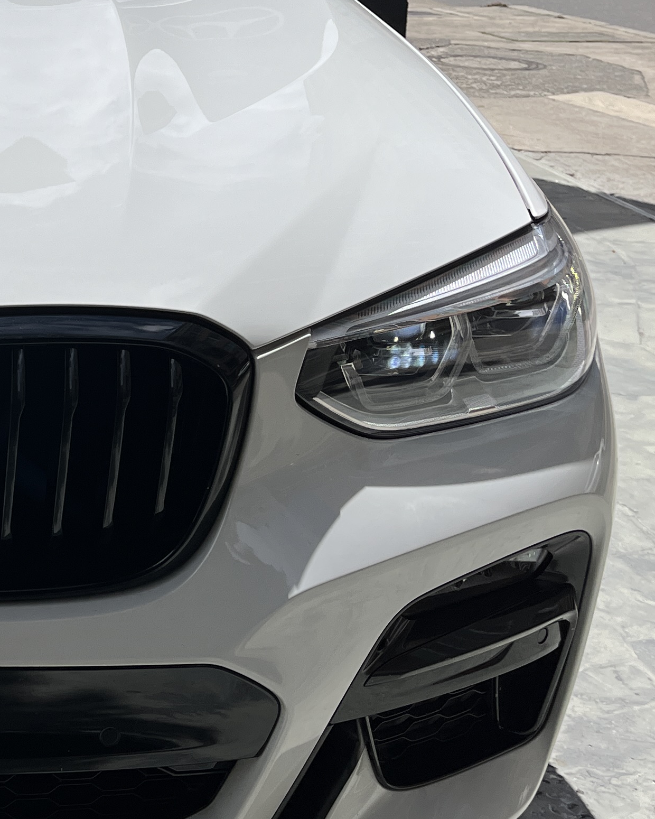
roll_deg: +1.3
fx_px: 1599
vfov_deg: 28.5
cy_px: 262
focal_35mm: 66
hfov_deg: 21.1
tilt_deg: -14.5
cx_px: -181
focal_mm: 5.1
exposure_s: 1/9901
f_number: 1.6
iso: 50
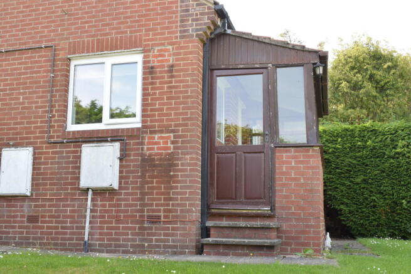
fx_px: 462
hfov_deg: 47.9
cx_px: 206
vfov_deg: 33.0
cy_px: 137
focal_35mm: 40
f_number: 11
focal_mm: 27
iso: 800
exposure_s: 1/125
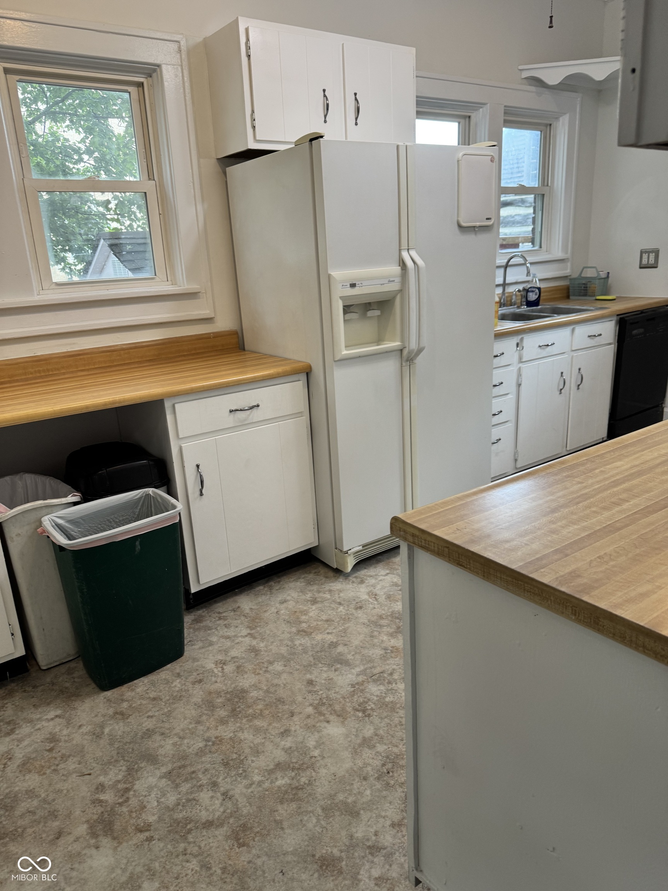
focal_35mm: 24
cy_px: 446
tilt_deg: -15.9
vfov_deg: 71.6
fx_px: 618
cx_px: 334
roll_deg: +4.3
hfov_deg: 56.8
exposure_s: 1/60
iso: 125
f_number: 1.78
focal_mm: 6.76
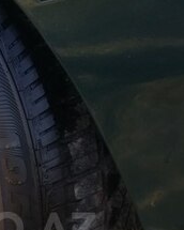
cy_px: 228
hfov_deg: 22.9
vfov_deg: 28.3
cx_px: -14
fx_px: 429
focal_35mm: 63
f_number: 2
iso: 100
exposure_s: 1/112
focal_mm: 3.57
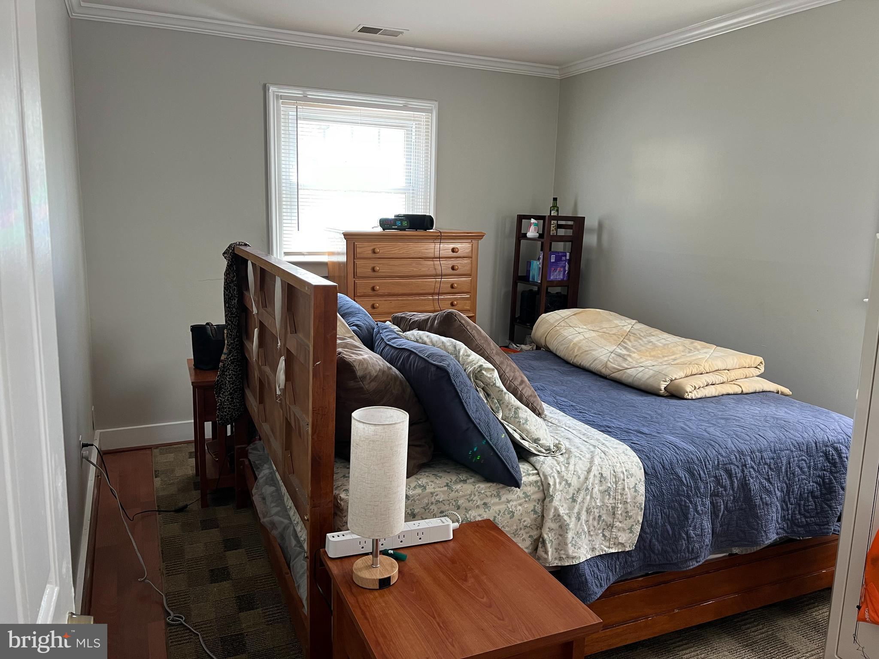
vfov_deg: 53.1
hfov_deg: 67.3
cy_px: 330
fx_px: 660
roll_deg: -1.5
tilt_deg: -9.9
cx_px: 440
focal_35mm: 26
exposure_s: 1/60
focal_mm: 5.7
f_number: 1.5
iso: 125
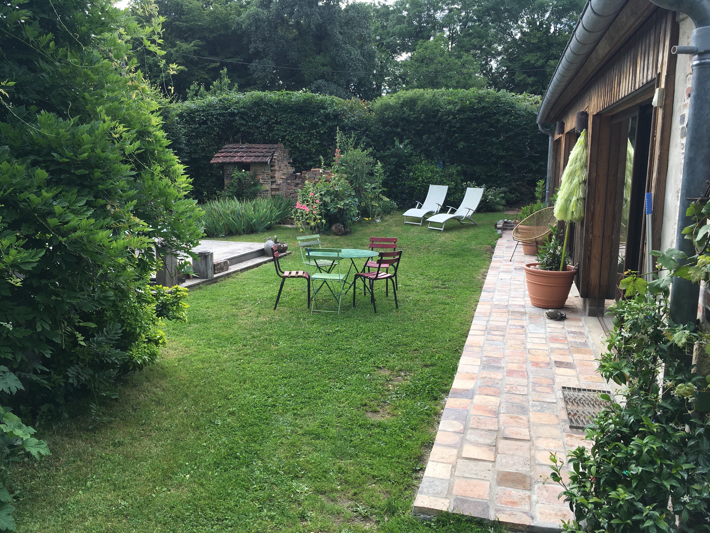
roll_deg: +0.1
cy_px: 266
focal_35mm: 29
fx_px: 595
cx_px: 355
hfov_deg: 61.7
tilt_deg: -10.0
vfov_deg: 48.2
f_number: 2.2
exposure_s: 1/469
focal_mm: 4.15
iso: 25
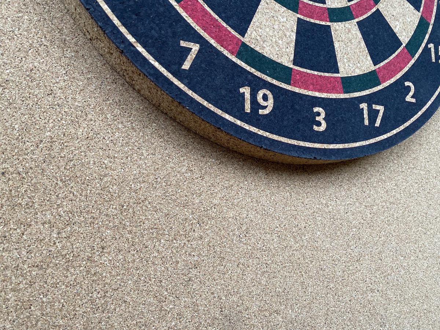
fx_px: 330
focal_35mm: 26
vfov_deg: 53.1
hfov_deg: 67.3
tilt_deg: +6.8
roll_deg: -0.7
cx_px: 220
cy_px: 165
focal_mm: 4.25
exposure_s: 1/60
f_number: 1.8
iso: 160
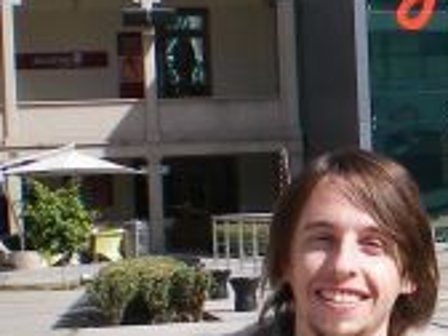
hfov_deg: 12.7
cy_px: 304
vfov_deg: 10.0
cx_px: 649
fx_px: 1915
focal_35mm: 148
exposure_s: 1/500
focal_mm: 6.3
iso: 64
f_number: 4.6
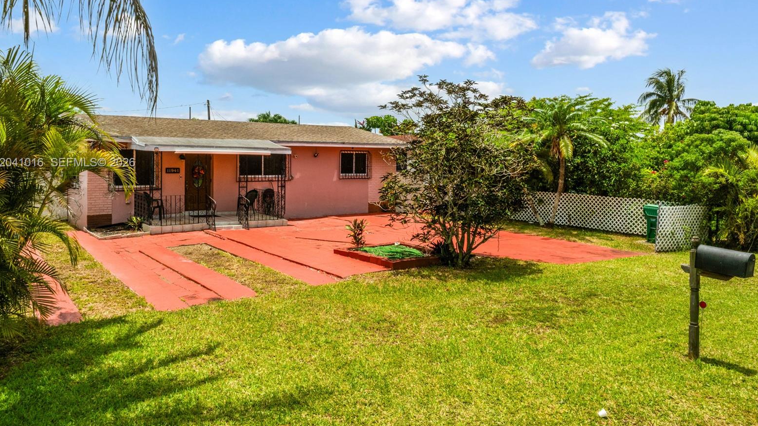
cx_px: 375
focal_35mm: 27
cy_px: 164
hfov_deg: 69.9
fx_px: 543
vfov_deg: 42.6
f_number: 11
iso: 100
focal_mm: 12.29
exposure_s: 1/240
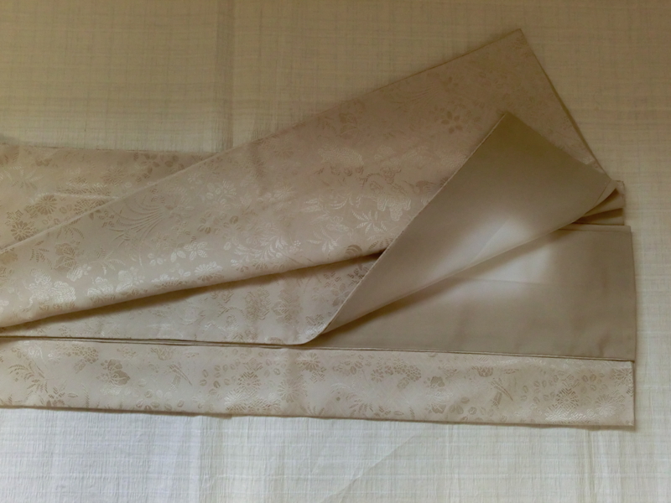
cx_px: 336
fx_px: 717
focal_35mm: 37
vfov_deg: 38.7
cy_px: 252
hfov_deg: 50.1
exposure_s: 1/60
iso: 200
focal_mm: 6.61
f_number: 3.9
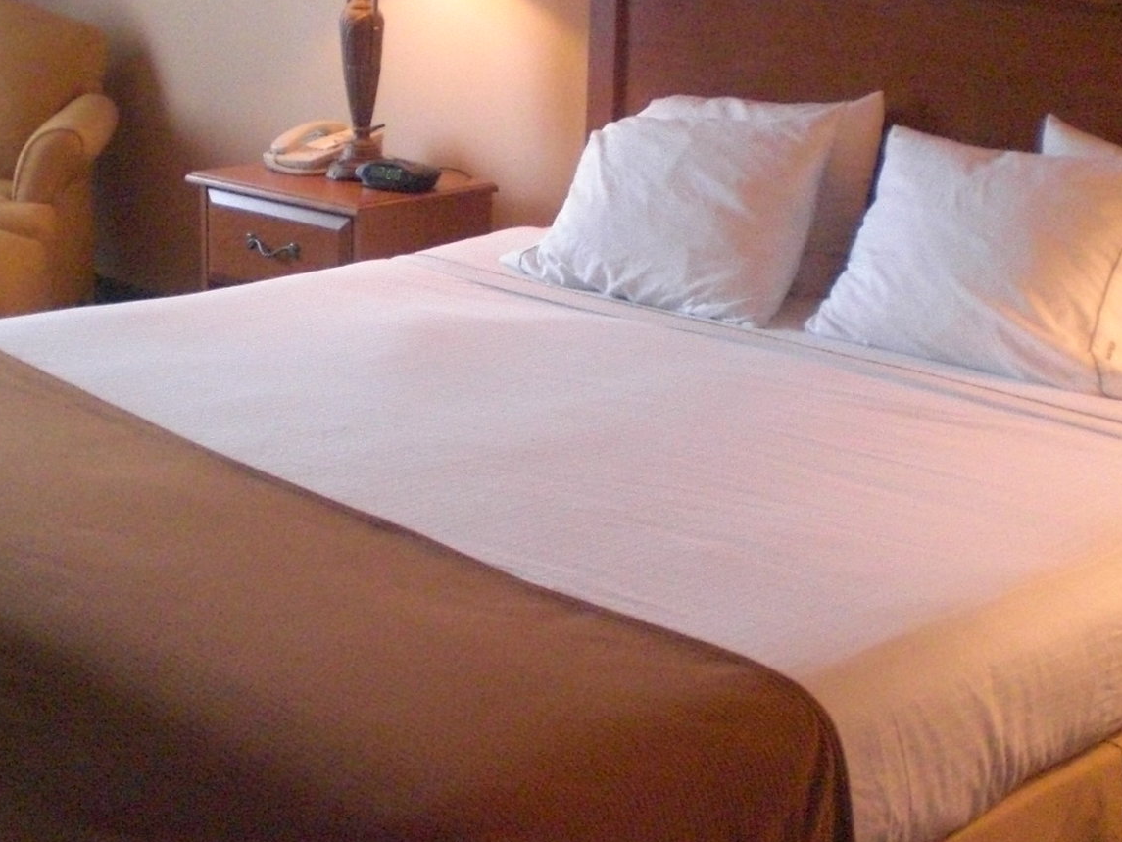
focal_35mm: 60
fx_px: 1945
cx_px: 483
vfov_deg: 24.4
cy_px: 326
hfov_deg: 32.1
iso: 800
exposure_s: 1/80
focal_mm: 6.3
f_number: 3.1
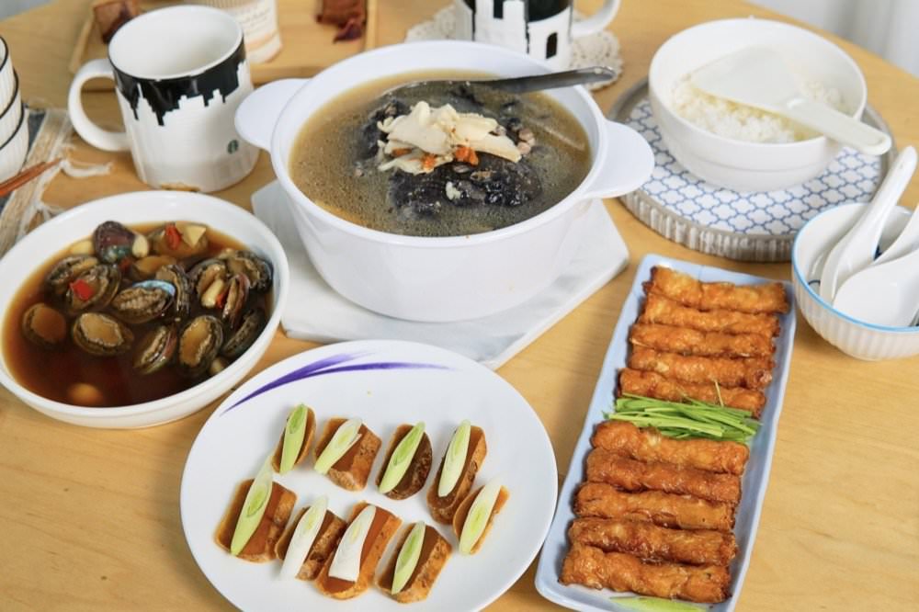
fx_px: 1148
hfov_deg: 43.6
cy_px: 306
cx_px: 460
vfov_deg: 29.8
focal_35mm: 45
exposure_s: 1/160
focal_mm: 30
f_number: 4
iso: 400
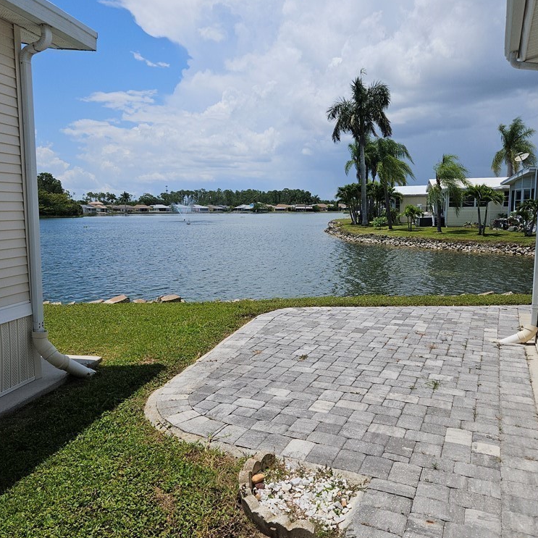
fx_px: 492
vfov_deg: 57.3
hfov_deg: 57.3
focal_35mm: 28
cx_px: 269
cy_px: 269
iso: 25
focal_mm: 5.4
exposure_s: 1/4481
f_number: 1.8
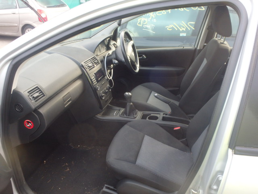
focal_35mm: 28
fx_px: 209
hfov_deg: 63.4
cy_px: 97
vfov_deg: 49.7
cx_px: 129
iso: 200
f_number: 3.9
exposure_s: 1/50
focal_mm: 5
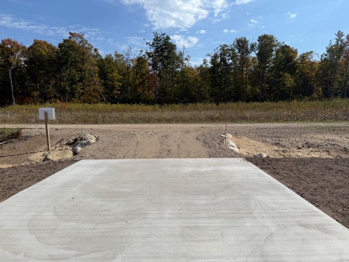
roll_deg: +0.4
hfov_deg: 71.6
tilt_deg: -6.2
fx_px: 242
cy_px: 131
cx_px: 174
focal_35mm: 24
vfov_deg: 56.8
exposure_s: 1/6711
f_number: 1.78
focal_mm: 6.76
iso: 80
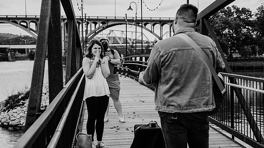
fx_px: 392
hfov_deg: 37.2
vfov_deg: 21.4
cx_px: 136
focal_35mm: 56
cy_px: 74
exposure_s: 1/640
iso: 400
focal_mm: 50
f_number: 4
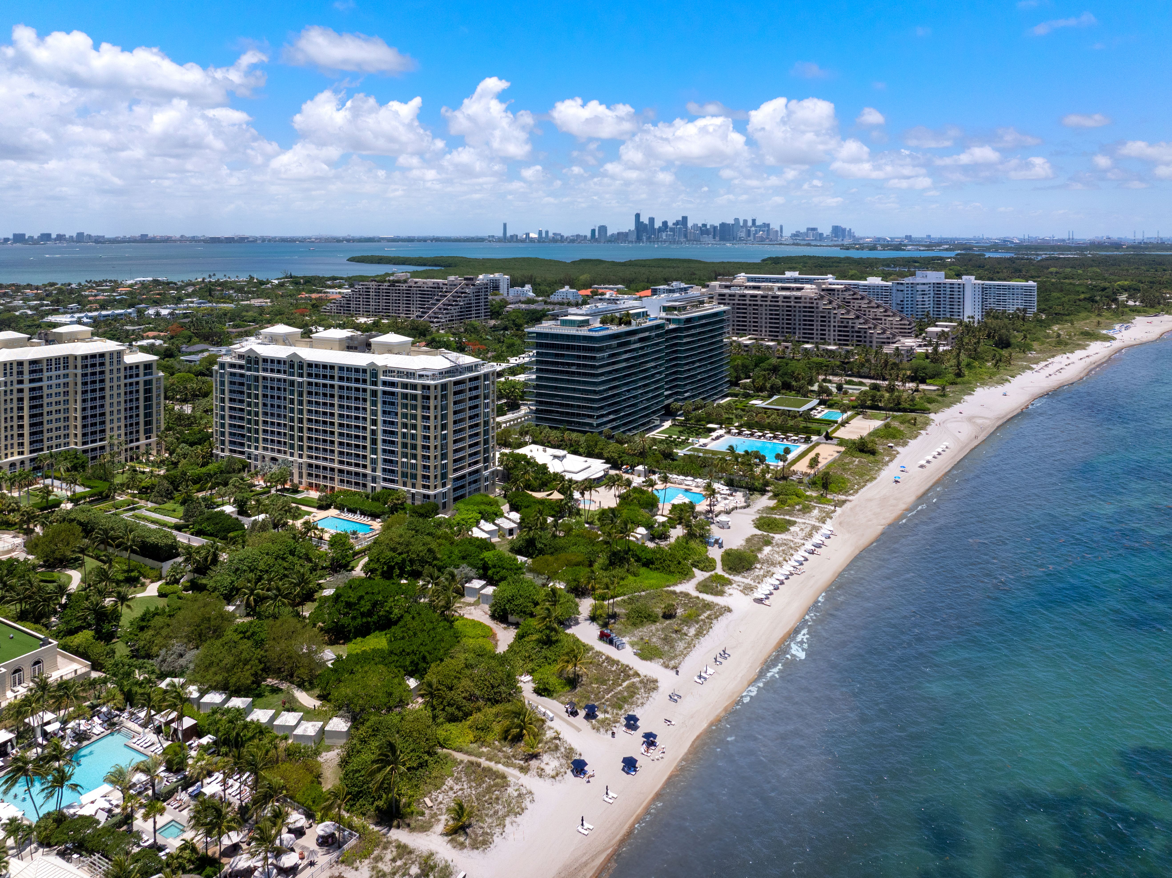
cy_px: 439
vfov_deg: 56.8
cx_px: 586
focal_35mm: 24
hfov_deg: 71.6
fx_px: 812
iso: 200
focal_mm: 12.29
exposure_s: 1/160
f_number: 4
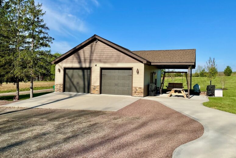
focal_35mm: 31
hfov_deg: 60.3
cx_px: 117
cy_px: 74
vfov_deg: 42.3
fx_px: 203
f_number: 1.8
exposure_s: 1/2427
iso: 16
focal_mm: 3
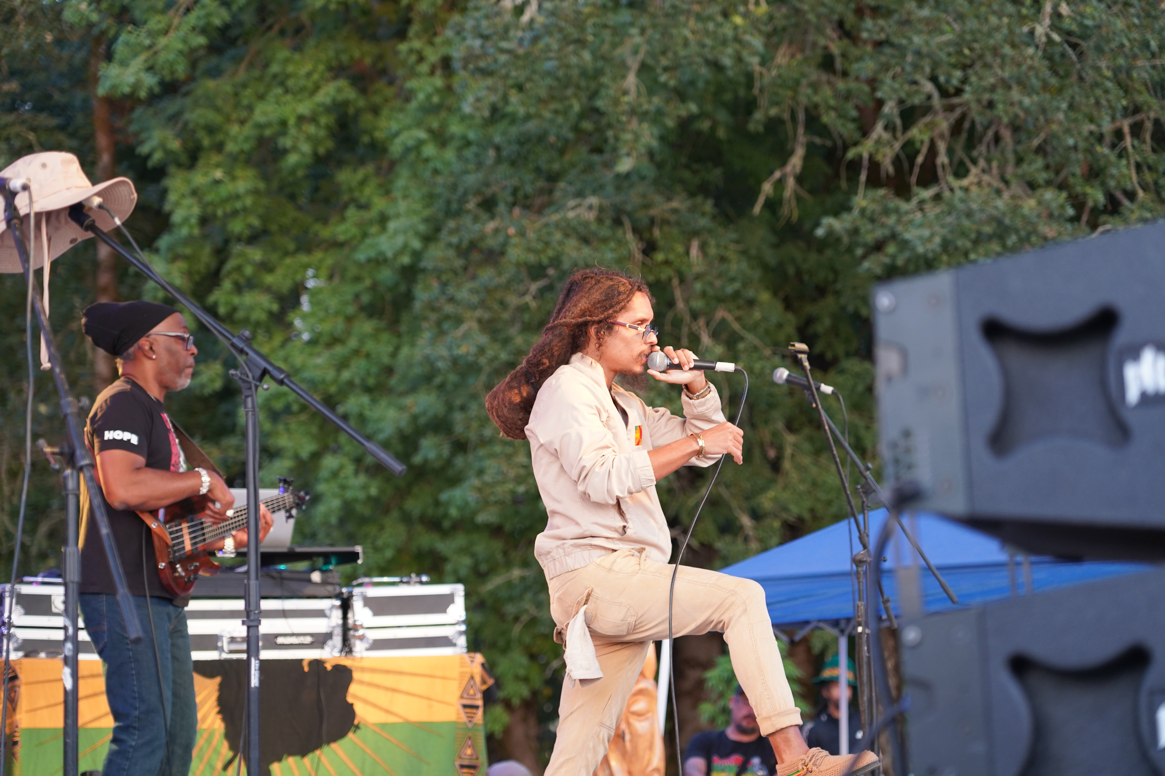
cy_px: 388
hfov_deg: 20.6
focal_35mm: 99
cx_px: 582
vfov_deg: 13.8
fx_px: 3203
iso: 1600
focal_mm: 99
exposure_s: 1/160
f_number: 4
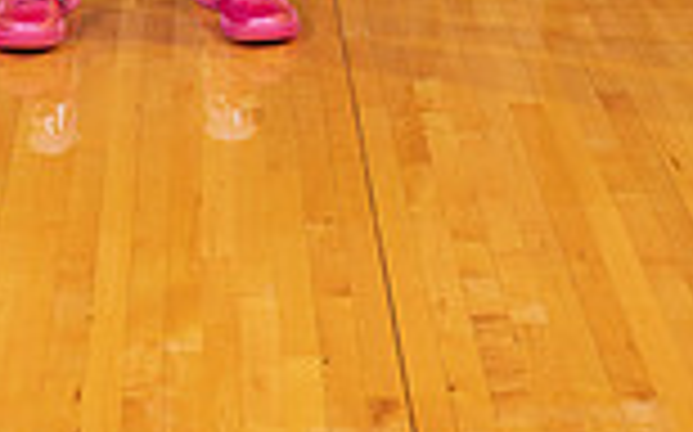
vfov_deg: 8.8
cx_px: 108
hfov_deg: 15.1
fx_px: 2586
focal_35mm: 137
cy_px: -540
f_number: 7.1
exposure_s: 1/320
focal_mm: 46
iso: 320
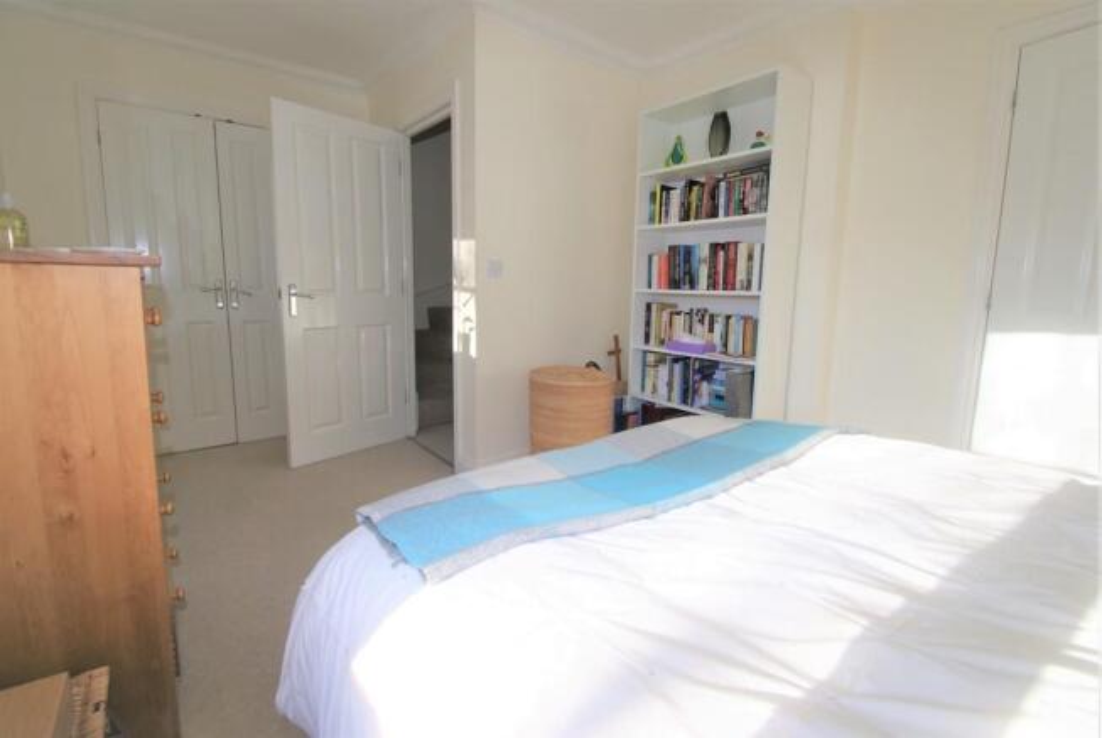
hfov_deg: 100.3
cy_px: 369
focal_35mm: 15
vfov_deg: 77.5
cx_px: 551
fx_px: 460
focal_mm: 10
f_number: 4
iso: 160
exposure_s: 1/160
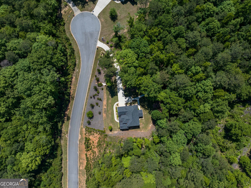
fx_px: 174
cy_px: 94
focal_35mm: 24
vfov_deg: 56.8
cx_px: 126
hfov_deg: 71.6
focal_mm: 12.29
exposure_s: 1/200
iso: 100
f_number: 2.8
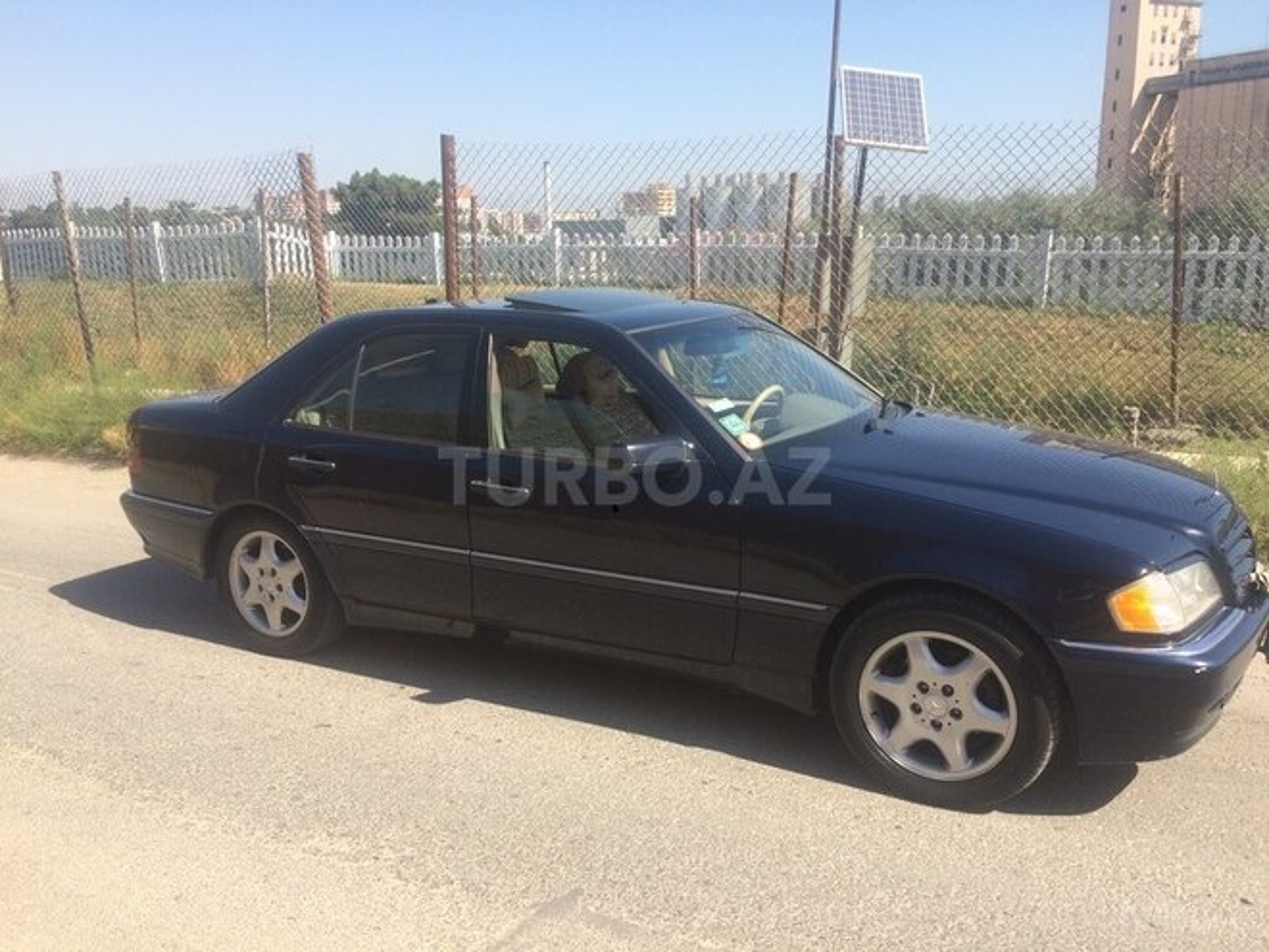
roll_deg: +0.6
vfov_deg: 48.2
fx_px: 1063
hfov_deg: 61.7
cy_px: 476
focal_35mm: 29
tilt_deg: -14.0
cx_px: 634
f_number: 2.2
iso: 32
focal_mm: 4.15
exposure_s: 1/1580
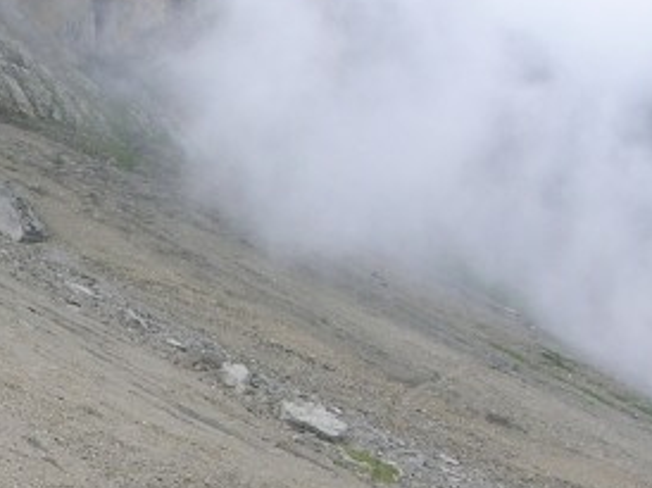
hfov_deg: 13.1
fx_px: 2748
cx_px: -200
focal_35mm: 146
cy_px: 459
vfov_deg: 10.1
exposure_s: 1/109
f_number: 4.1
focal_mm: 10
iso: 50
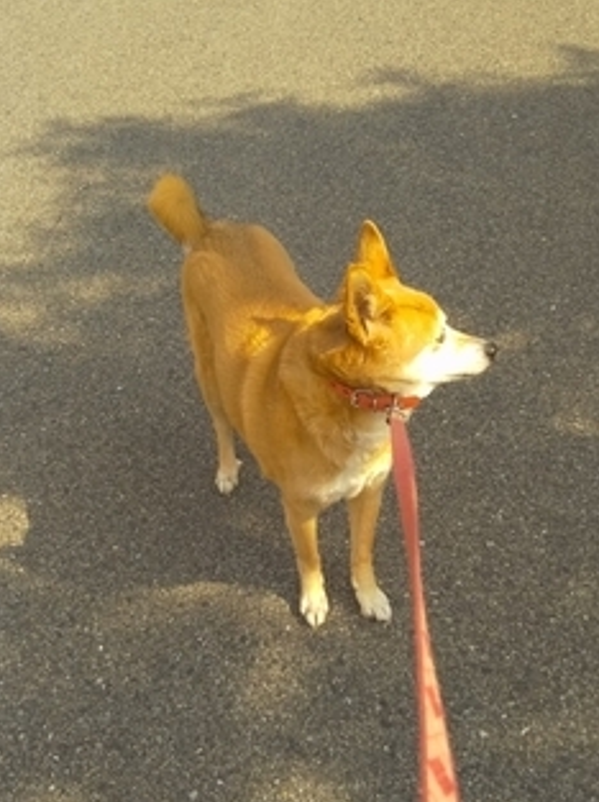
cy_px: 448
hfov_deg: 30.2
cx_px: 311
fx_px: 1110
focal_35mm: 48
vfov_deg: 39.6
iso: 40
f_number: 2.2
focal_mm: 4
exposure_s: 1/406
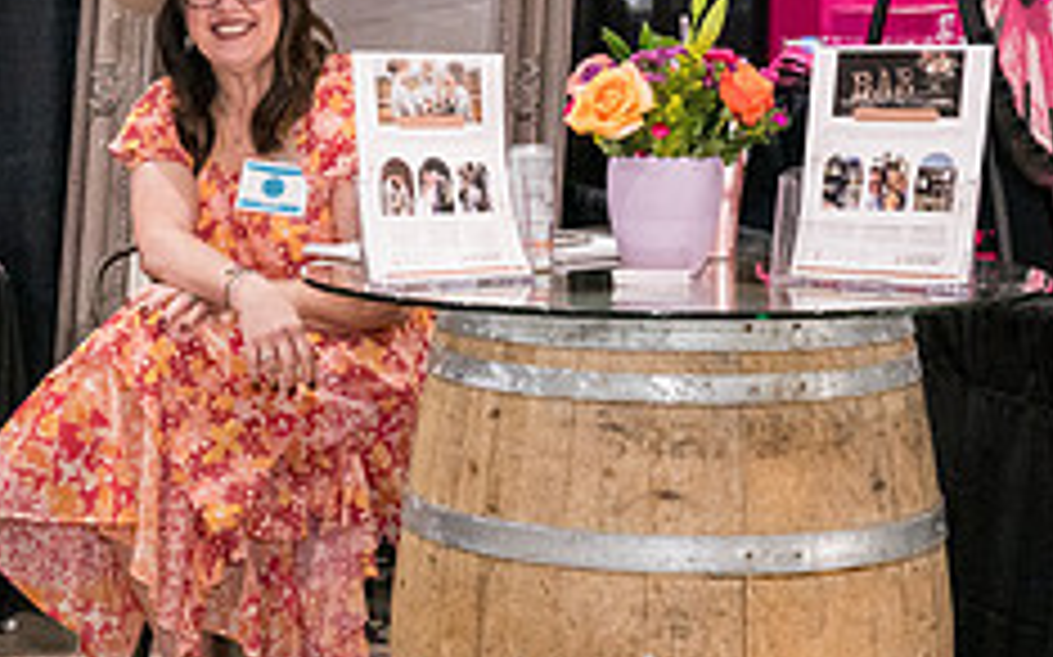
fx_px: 2754
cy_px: 295
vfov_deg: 13.6
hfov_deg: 20.8
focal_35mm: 96
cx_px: -32
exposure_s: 1/400
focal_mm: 38
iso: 3200
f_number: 4
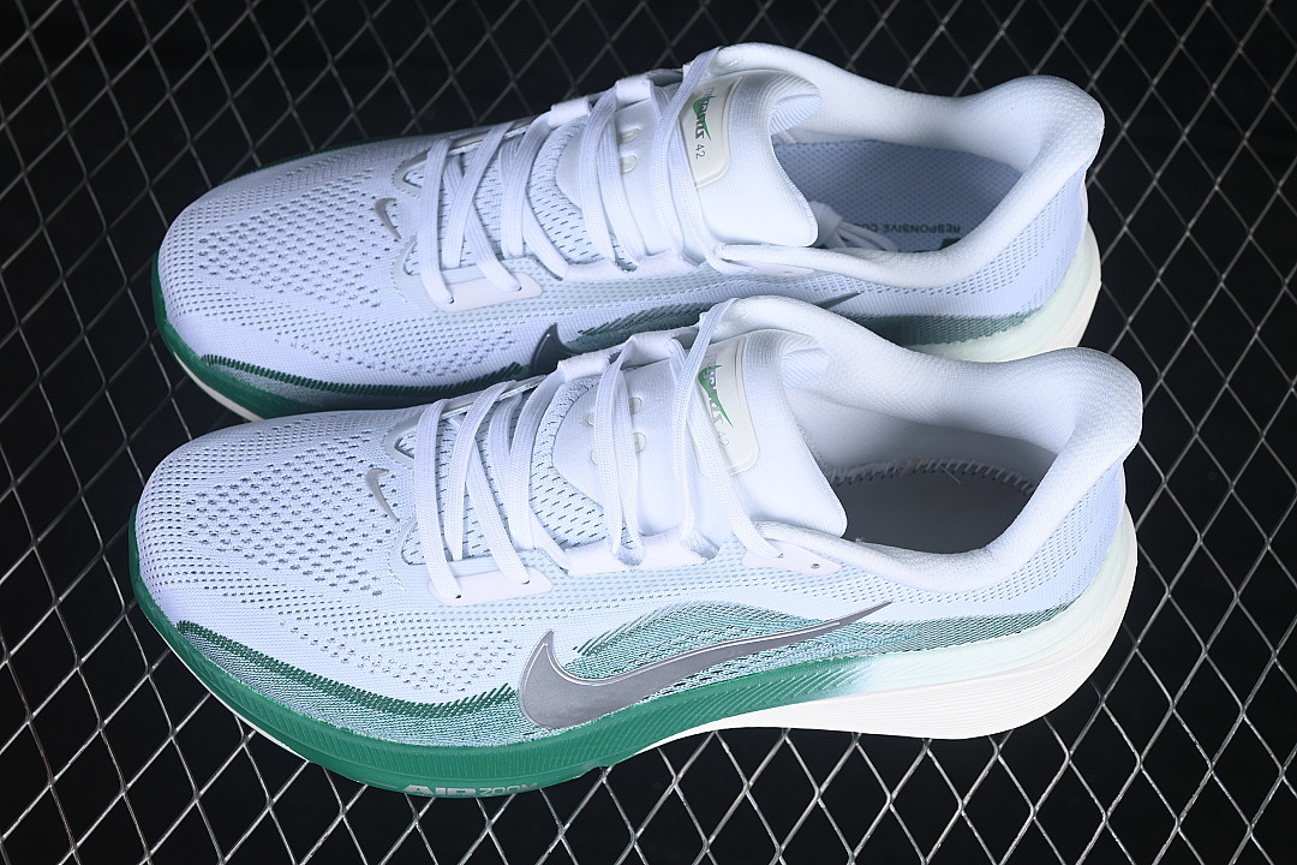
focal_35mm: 75
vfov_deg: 18.2
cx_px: 648
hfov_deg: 27.0
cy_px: 432
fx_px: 2702
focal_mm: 50
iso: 160
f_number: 7.1
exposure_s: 1/80
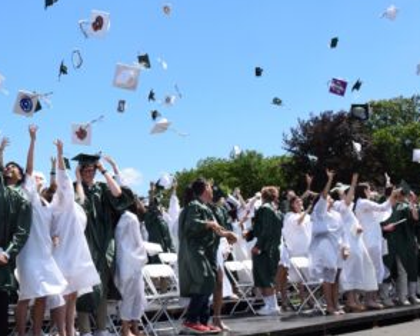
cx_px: 41
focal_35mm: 62
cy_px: 76
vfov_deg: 24.3
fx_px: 770
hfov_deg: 29.2
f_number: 8
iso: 400
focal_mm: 18
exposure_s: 1/2000
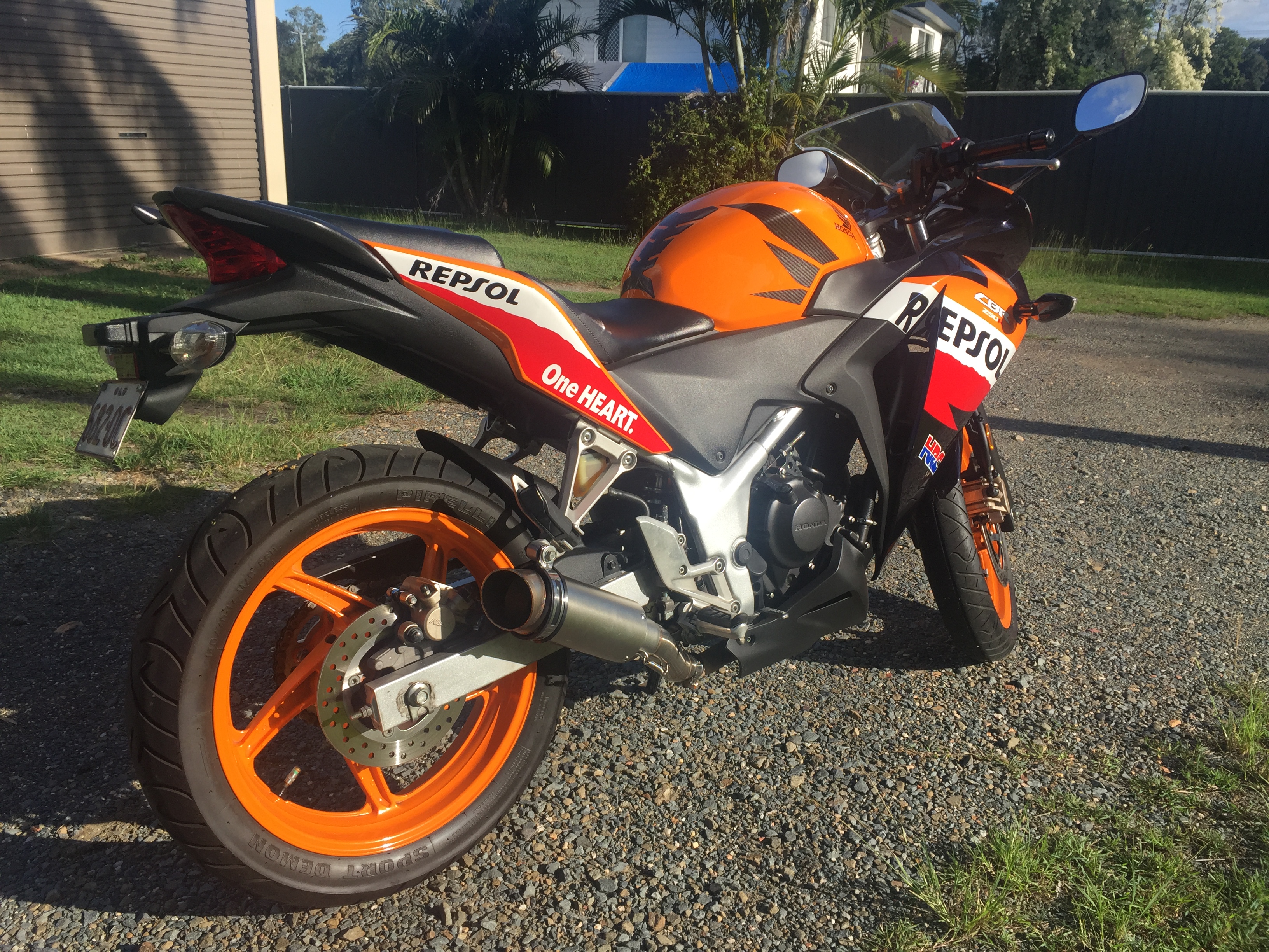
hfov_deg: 61.7
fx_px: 1063
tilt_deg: -15.9
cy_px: 476
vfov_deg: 48.2
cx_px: 634
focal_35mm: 29
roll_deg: -2.5
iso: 32
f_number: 2.2
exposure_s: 1/1464
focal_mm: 4.15
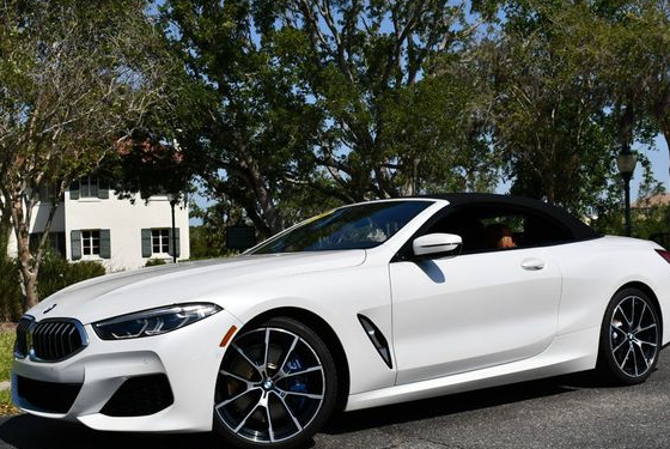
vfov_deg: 28.1
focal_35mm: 48
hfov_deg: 41.1
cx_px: 342
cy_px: 254
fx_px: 894
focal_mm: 21
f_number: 10
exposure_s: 1/400
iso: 100
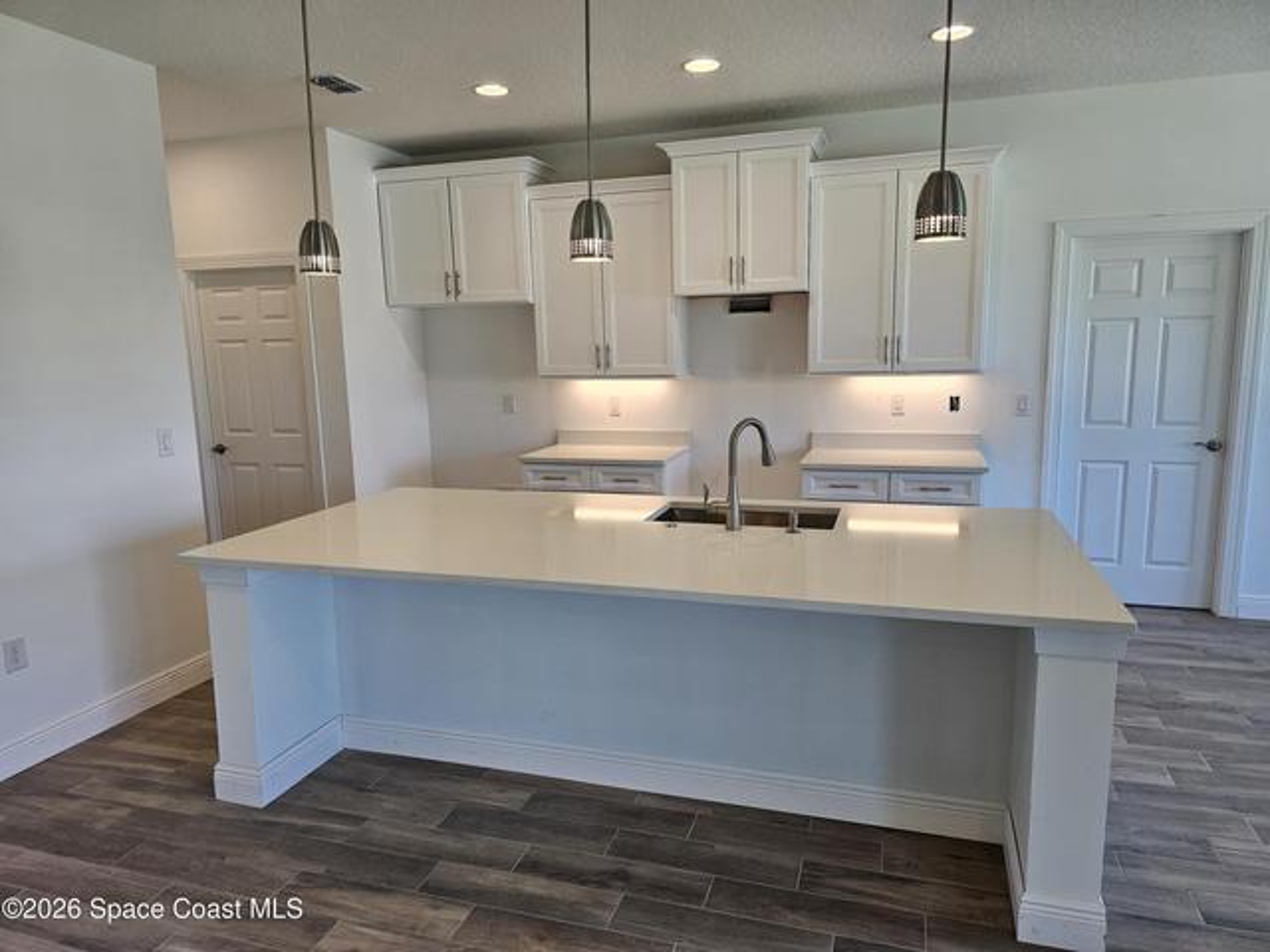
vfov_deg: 58.9
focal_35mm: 23
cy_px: 476
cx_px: 635
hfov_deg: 73.9
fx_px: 844
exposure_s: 1/120
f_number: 1.7
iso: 80
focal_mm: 6.3
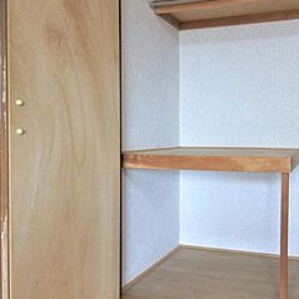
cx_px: 220
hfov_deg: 49.3
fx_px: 313
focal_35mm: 32
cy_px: 134
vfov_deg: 51.0
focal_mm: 10
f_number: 3.5
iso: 200
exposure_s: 1/30
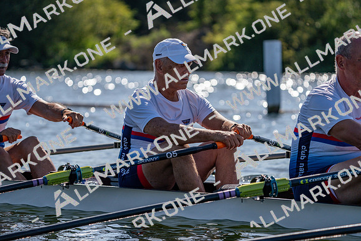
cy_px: 120
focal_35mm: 239
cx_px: 180
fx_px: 2397
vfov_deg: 5.8
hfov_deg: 8.6
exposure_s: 1/2000
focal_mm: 239
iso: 200
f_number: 5.6
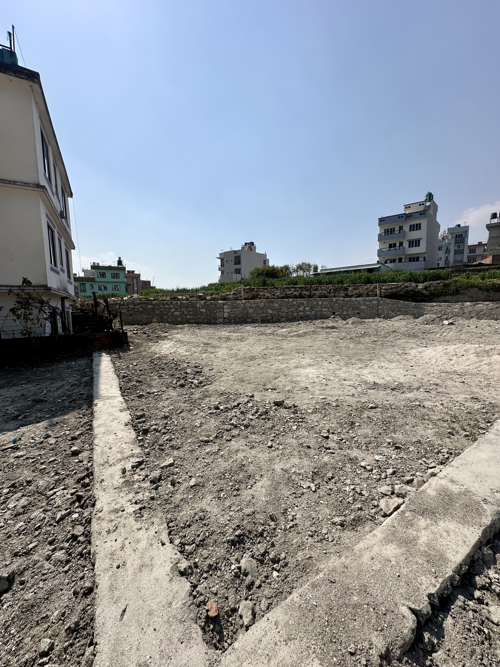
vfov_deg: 102.1
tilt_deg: -6.1
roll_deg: +1.0
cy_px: 334
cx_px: 250
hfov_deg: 85.7
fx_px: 270
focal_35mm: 14
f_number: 2.2
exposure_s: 1/4000
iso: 50
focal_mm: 2.22
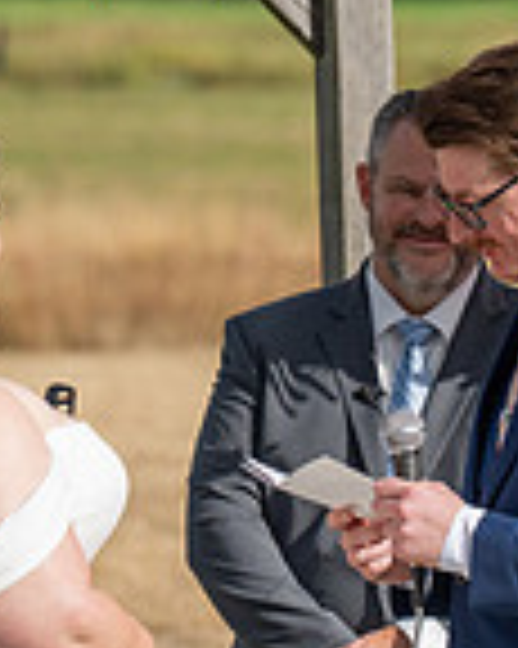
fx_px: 10916
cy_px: 484
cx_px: 486
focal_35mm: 569
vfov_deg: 3.4
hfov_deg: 2.7
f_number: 4.5
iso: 400
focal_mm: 150
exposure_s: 1/4000
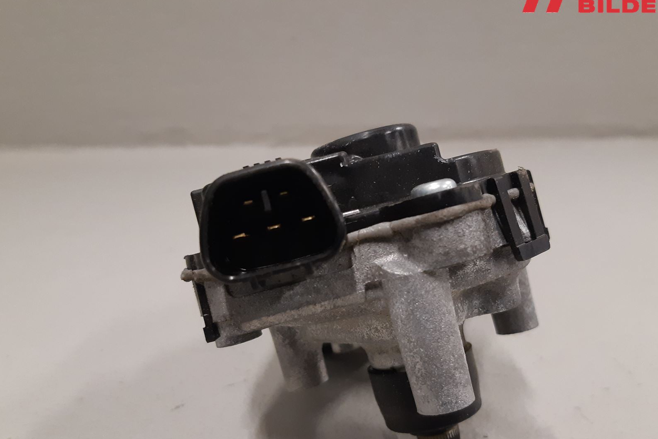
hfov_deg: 54.4
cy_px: 262
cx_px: 352
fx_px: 640
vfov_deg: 37.7
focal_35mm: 35
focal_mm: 3.93
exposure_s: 1/50
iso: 200
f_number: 1.7
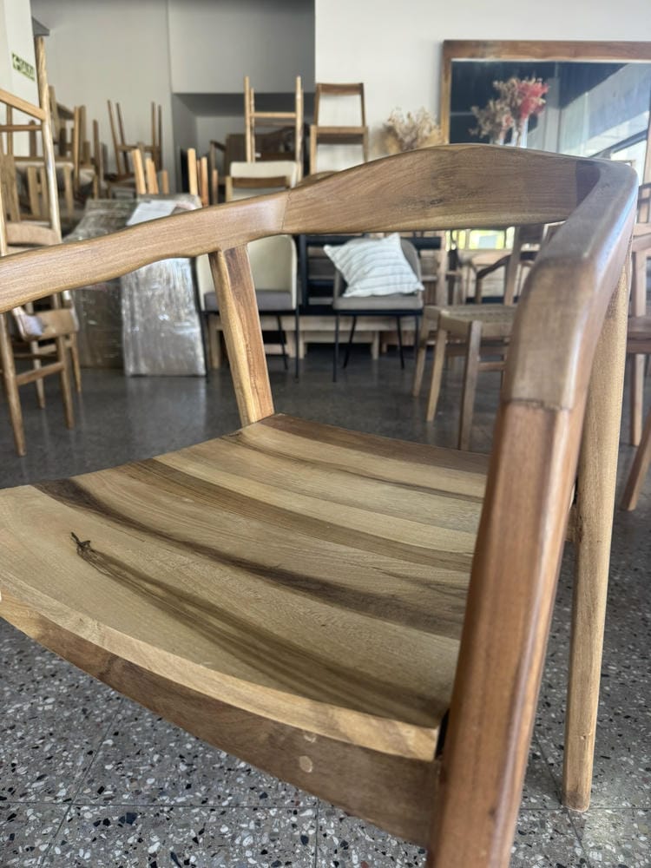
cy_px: 434
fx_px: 602
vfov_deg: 71.6
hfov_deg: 56.8
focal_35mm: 24
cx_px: 326
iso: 160
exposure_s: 1/121
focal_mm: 6.76
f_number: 1.78
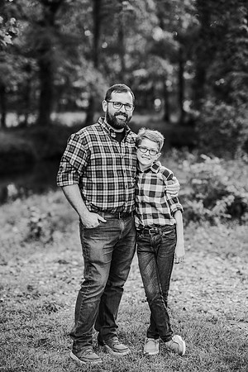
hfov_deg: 16.1
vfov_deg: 23.9
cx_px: 124
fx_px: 878
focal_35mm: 85
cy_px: 186
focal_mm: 85
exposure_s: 1/200
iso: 200
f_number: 2.2
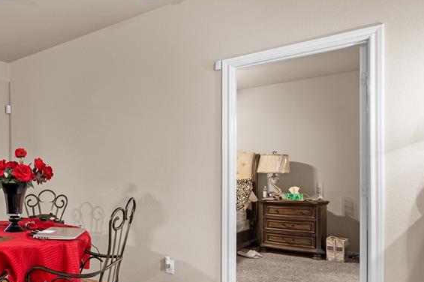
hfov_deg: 56.0
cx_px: 51
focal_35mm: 29
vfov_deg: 44.2
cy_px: 189
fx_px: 341
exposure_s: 1.6
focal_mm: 16
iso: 800
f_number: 7.1
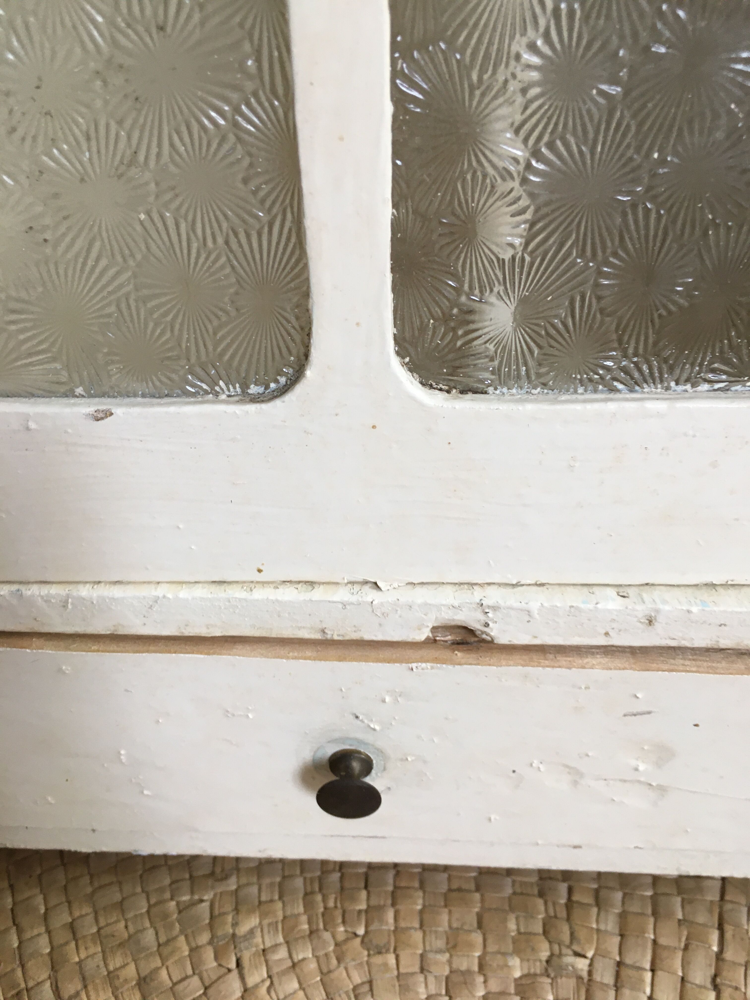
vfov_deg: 61.7
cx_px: 375
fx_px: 838
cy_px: 500
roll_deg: +0.4
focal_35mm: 29
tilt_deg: -35.7
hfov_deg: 48.2
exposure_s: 1/33
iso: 50
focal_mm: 4.15
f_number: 2.2
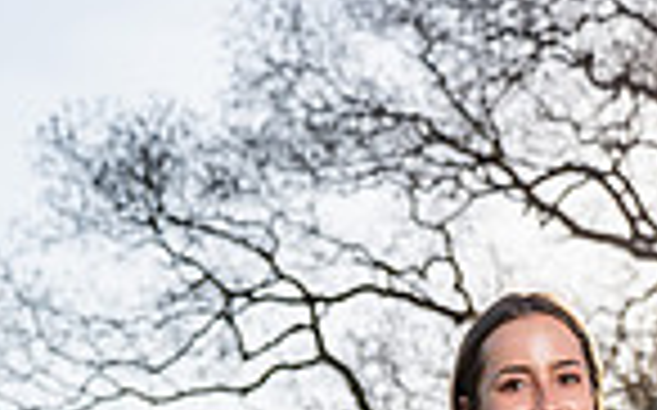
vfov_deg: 7.9
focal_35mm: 154
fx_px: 2755
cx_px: 436
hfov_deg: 13.6
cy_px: 964
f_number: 4
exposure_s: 1/800
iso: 100
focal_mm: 49
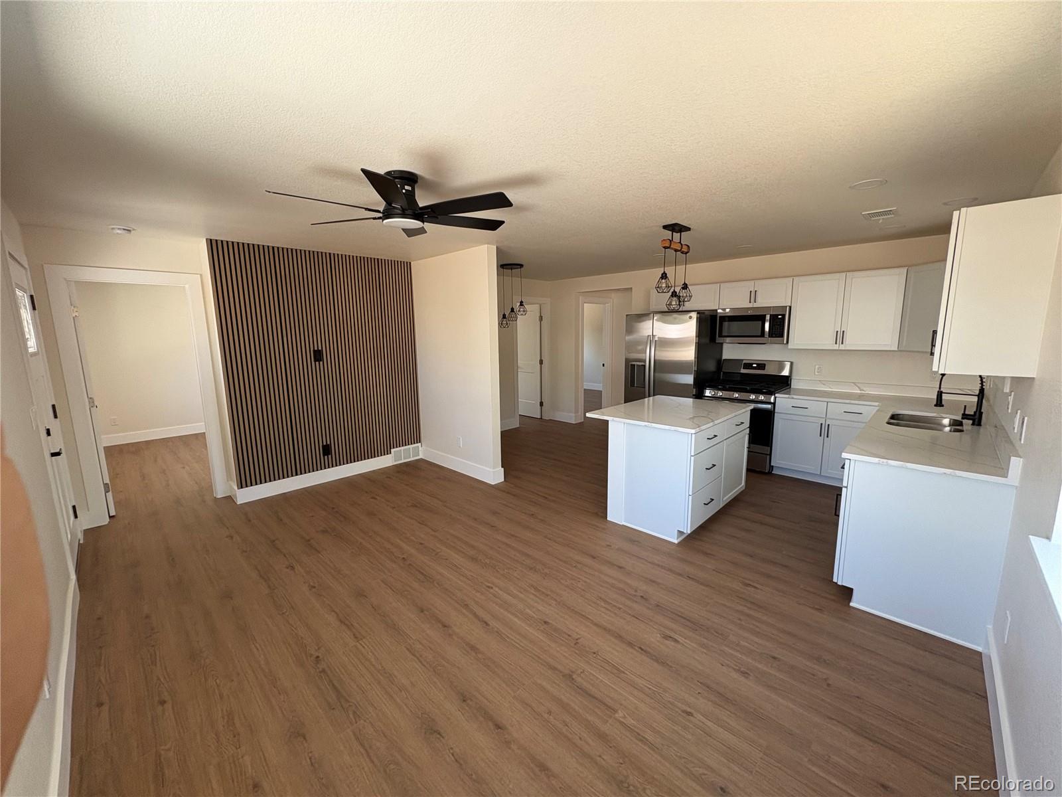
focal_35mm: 14
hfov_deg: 102.1
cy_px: 398
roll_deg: +0.6
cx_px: 531
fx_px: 430
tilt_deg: -8.6
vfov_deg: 85.7
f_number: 2.2
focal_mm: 2.22
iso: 160
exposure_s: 1/99
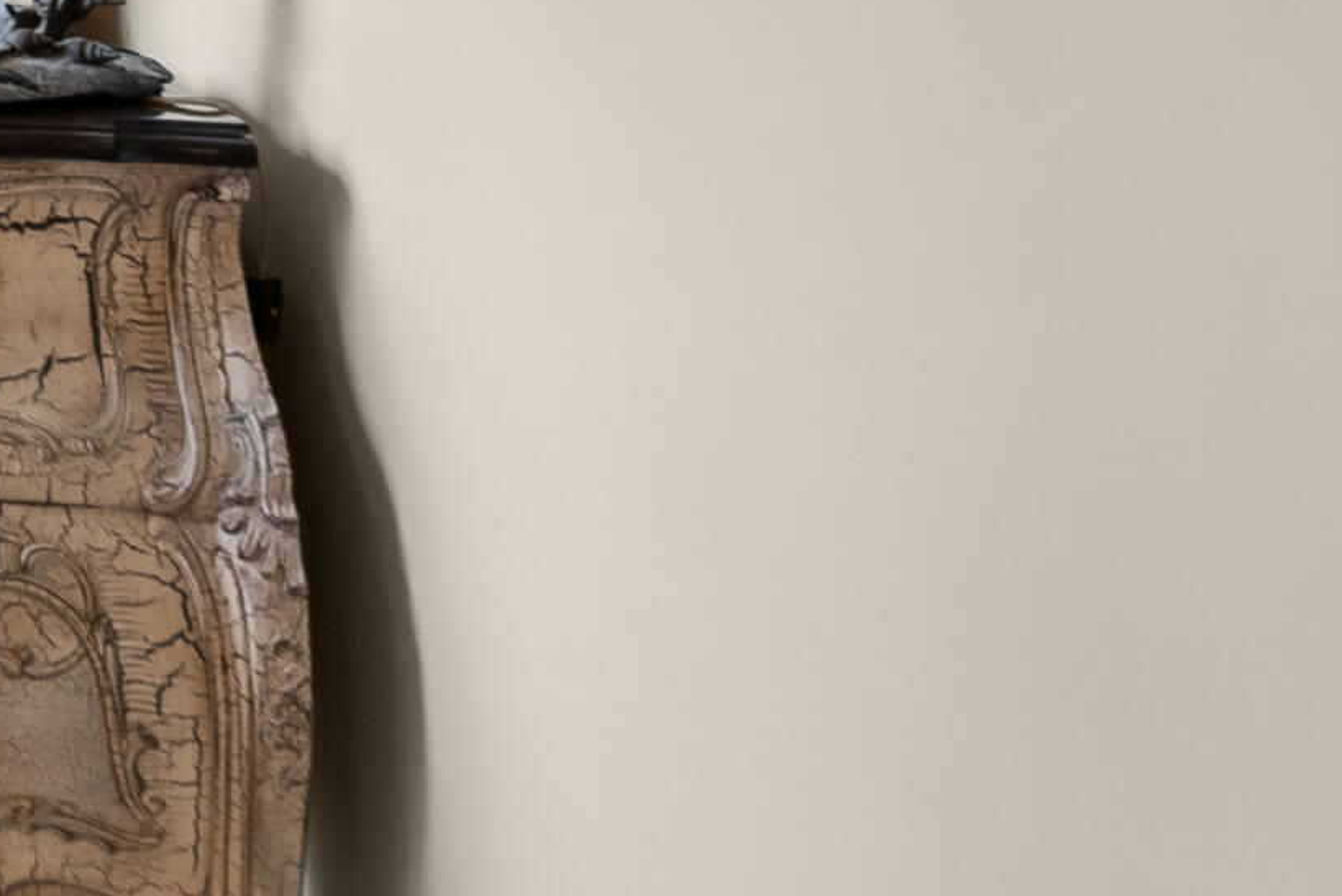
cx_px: -943
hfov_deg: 18.8
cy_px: -373
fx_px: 3281
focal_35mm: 88
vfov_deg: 14.7
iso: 400
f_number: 8
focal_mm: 24
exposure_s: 1/4
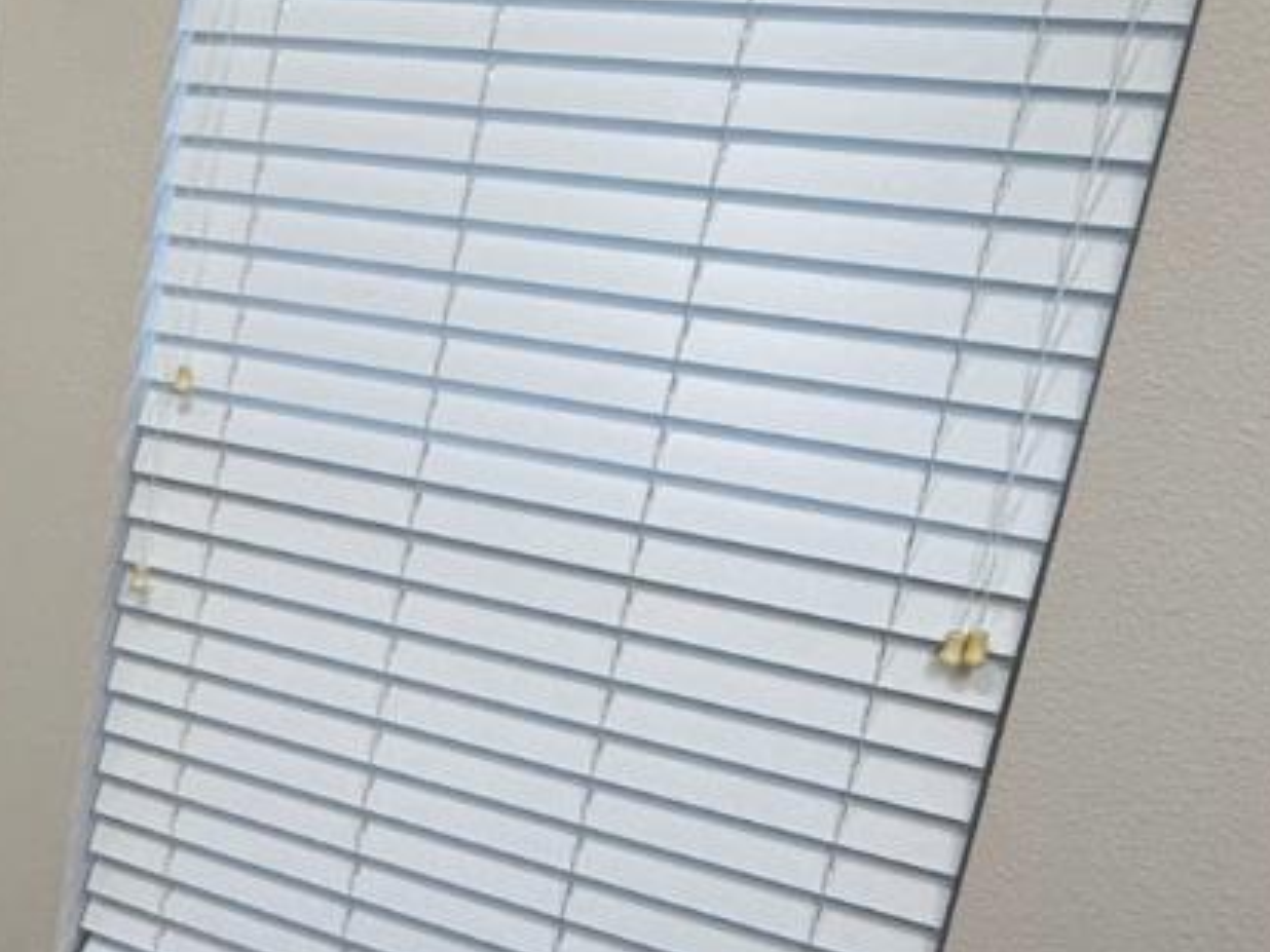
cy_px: 575
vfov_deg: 28.5
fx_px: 1871
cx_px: -173
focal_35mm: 51
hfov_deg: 32.4
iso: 125
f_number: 2.2
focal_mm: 2.22
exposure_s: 1/120
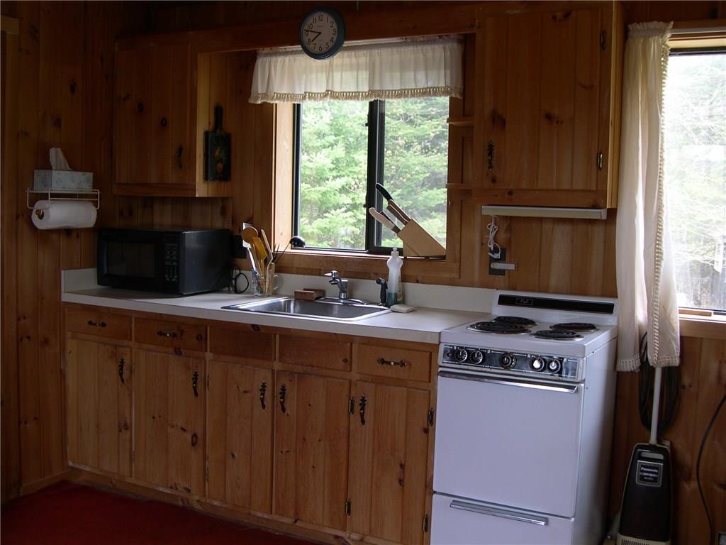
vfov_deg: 37.7
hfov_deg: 49.0
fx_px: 797
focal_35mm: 38
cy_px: 272
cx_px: 363
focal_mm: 8
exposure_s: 1/38.6
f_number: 2.8
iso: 100
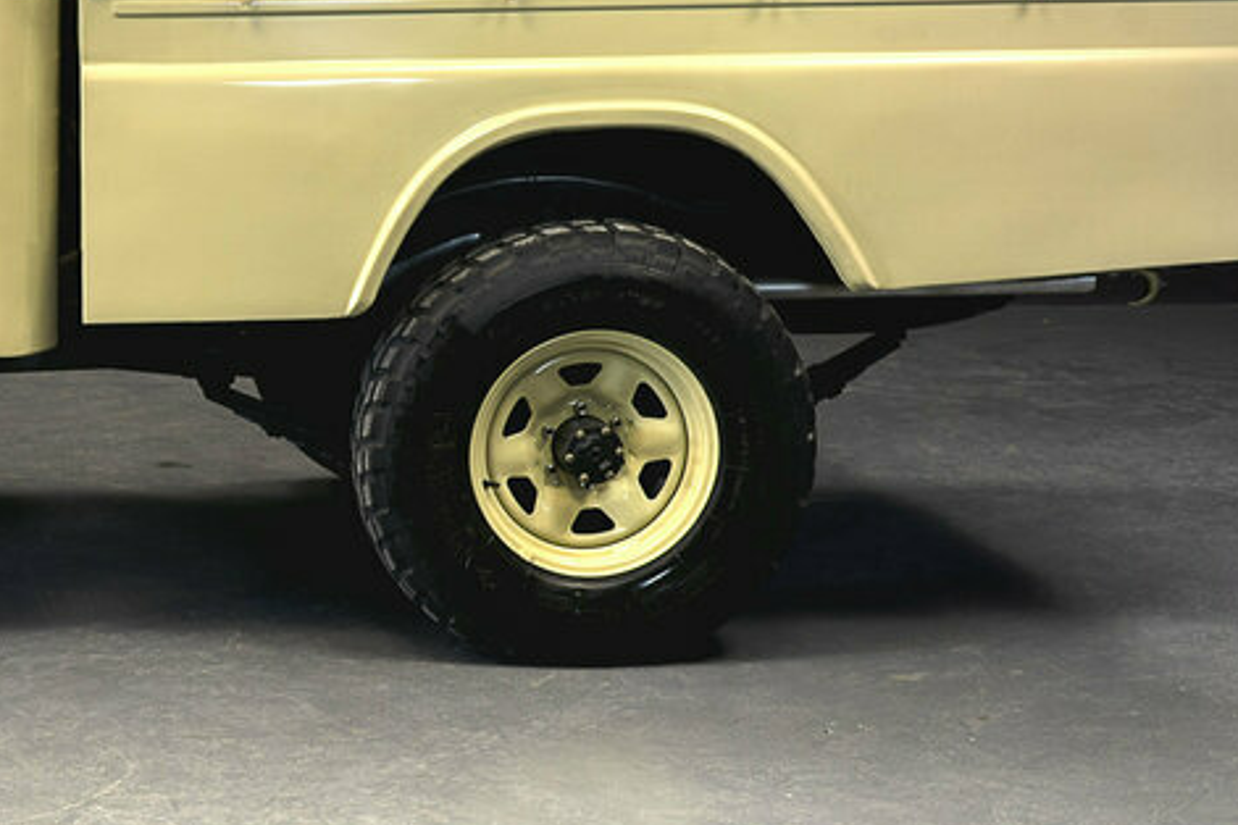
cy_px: 339
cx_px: -50
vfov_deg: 17.3
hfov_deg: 24.3
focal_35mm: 79
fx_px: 2717
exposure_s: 1/2.5
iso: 250
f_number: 8
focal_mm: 31
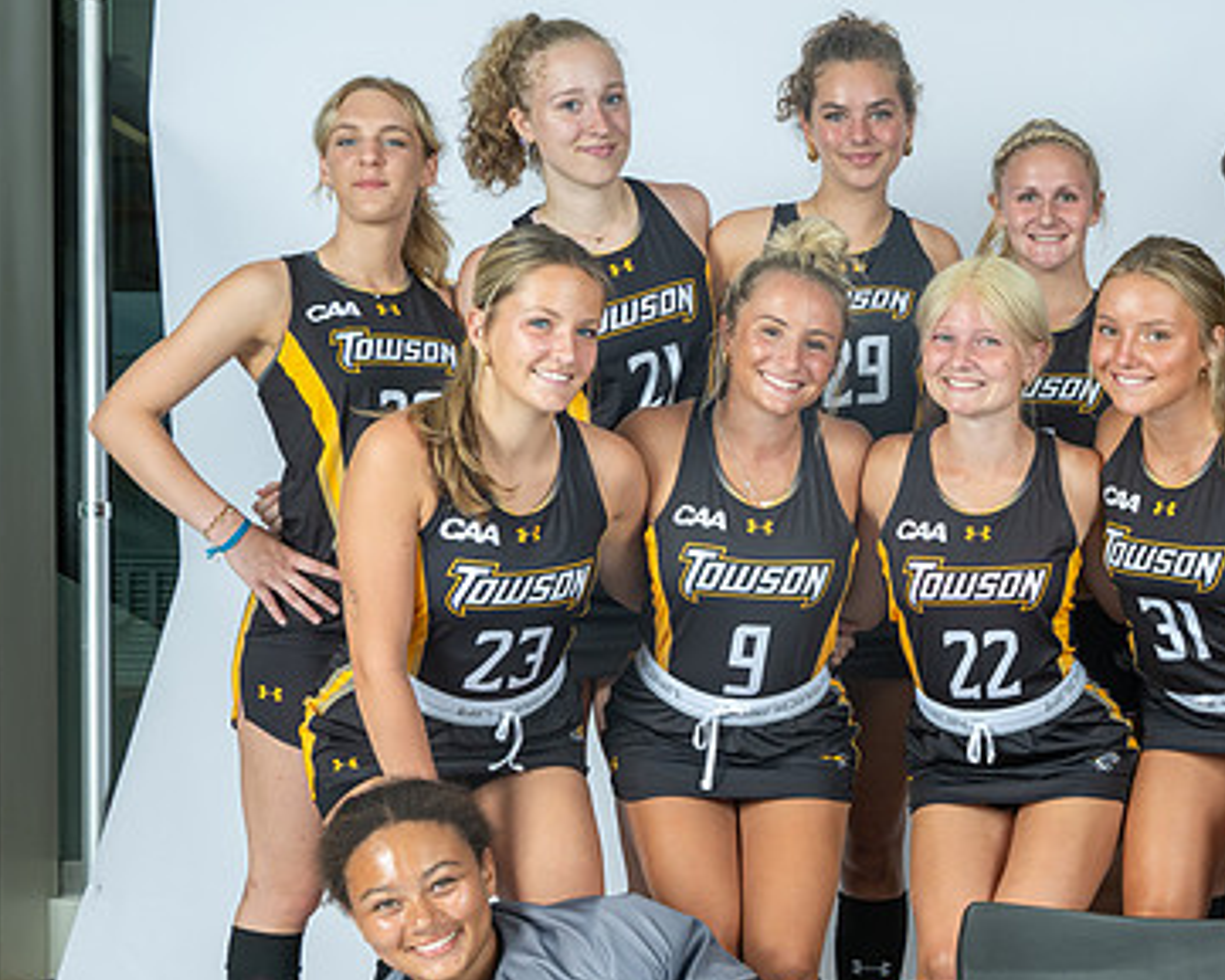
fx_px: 2575
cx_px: 1164
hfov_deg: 25.7
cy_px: 689
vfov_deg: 21.4
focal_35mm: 71
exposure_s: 1/200
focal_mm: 32
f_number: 10
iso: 160
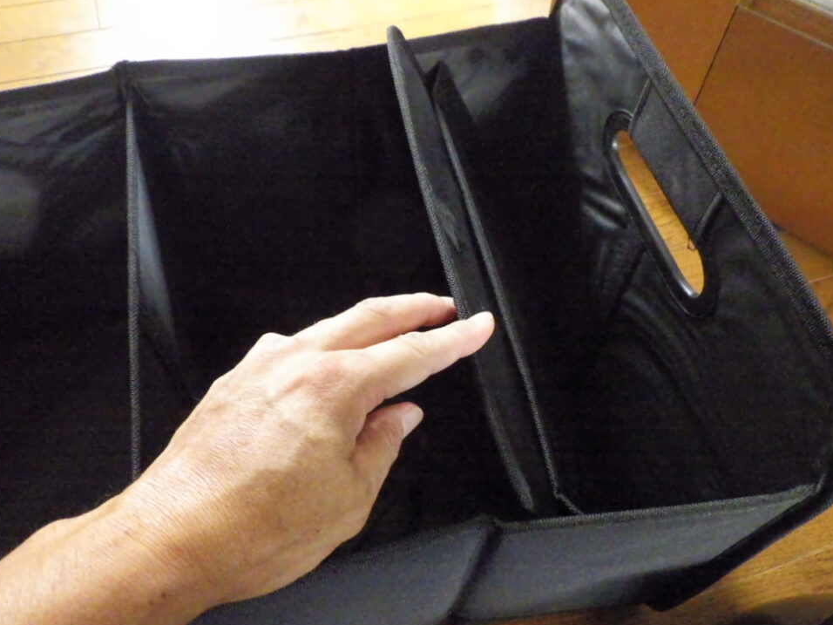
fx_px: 722
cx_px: 433
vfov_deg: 46.8
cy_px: 331
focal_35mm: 30
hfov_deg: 59.9
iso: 4000
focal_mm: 5
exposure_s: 1/60
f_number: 3.5
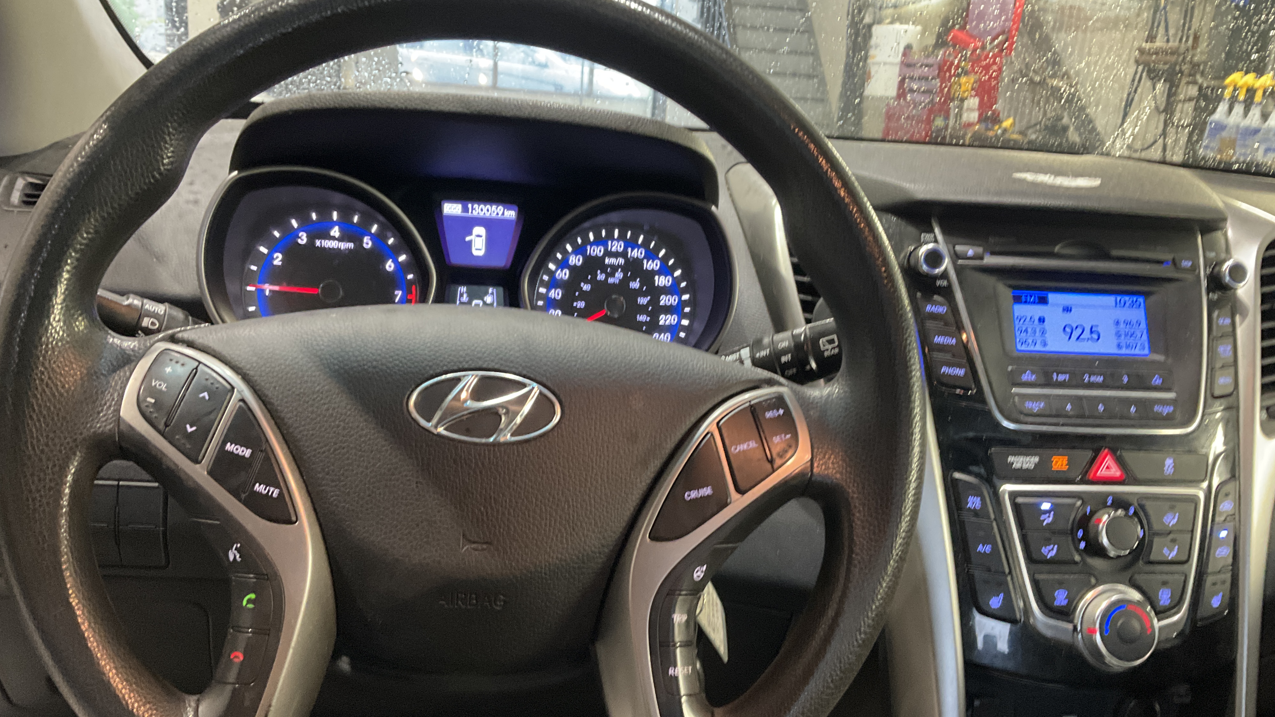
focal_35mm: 32
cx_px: 630
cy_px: 395
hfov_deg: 61.0
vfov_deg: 36.6
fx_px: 1082
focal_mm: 3
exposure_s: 1/40
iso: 250
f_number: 1.8
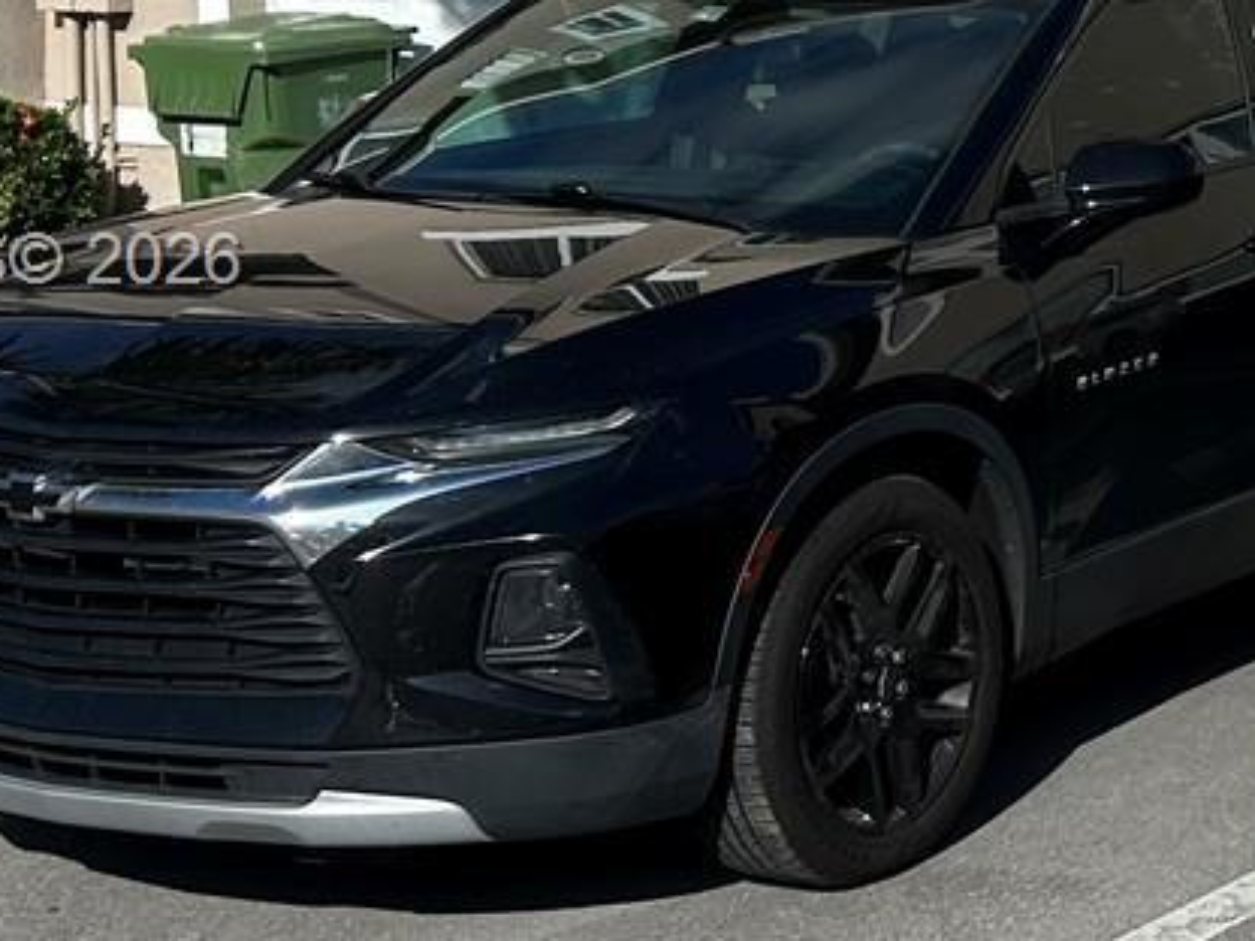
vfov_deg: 14.7
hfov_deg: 18.1
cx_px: 1717
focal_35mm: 100
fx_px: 3625
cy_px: 265
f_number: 1.5
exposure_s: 1/9434
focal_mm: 5.7
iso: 50
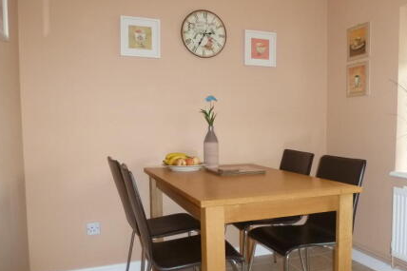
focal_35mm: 34
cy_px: 161
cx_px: 265
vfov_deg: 38.7
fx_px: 384
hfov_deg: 54.9
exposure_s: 1/60
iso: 250
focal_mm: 4.3
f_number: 3.3
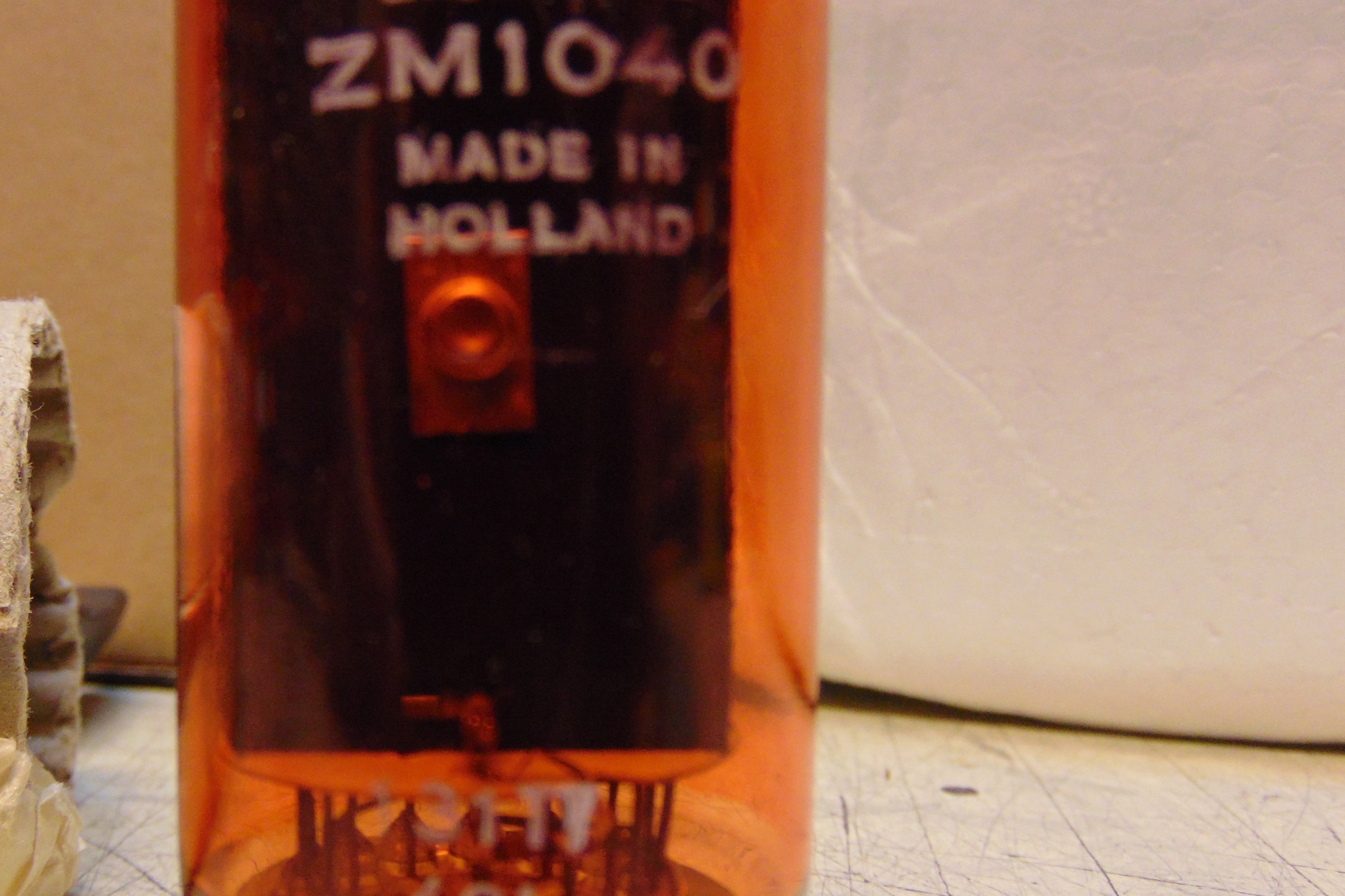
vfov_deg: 32.6
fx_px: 1532
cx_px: 406
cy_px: 511
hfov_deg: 46.4
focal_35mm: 41
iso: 200
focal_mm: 4.5
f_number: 3
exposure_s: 1/30
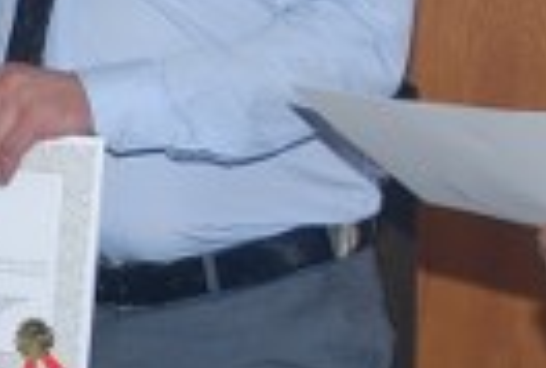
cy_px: 341
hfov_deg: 8.0
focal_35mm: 254
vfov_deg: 5.4
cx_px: -165
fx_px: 3866
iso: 200
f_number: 4
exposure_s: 1/60
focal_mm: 28
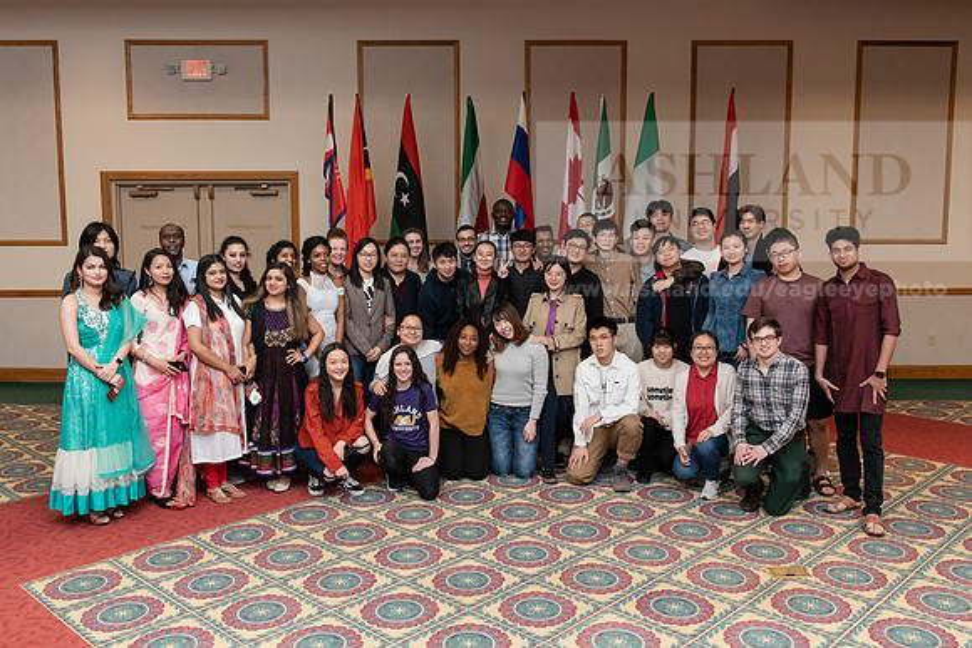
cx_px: 474
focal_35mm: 34
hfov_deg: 56.2
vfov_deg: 39.2
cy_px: 304
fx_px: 910
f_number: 8
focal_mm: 31
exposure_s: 1/200
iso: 4000
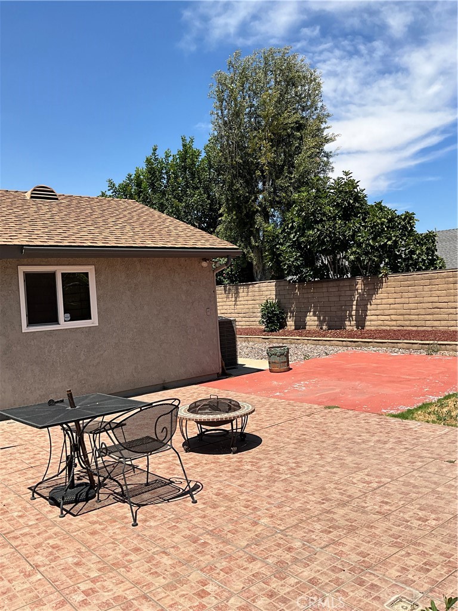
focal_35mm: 29
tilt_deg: +0.0
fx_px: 512
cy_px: 306
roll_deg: +1.6
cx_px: 229
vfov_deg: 61.7
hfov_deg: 48.2
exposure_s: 1/2058
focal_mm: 3
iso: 25
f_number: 1.8
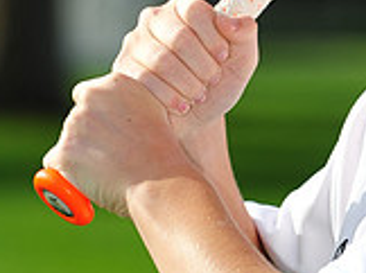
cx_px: 404
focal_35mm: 689
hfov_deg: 2.9
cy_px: -122
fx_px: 7274
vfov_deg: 2.2
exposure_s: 1/500
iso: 200
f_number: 7.1
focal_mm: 200
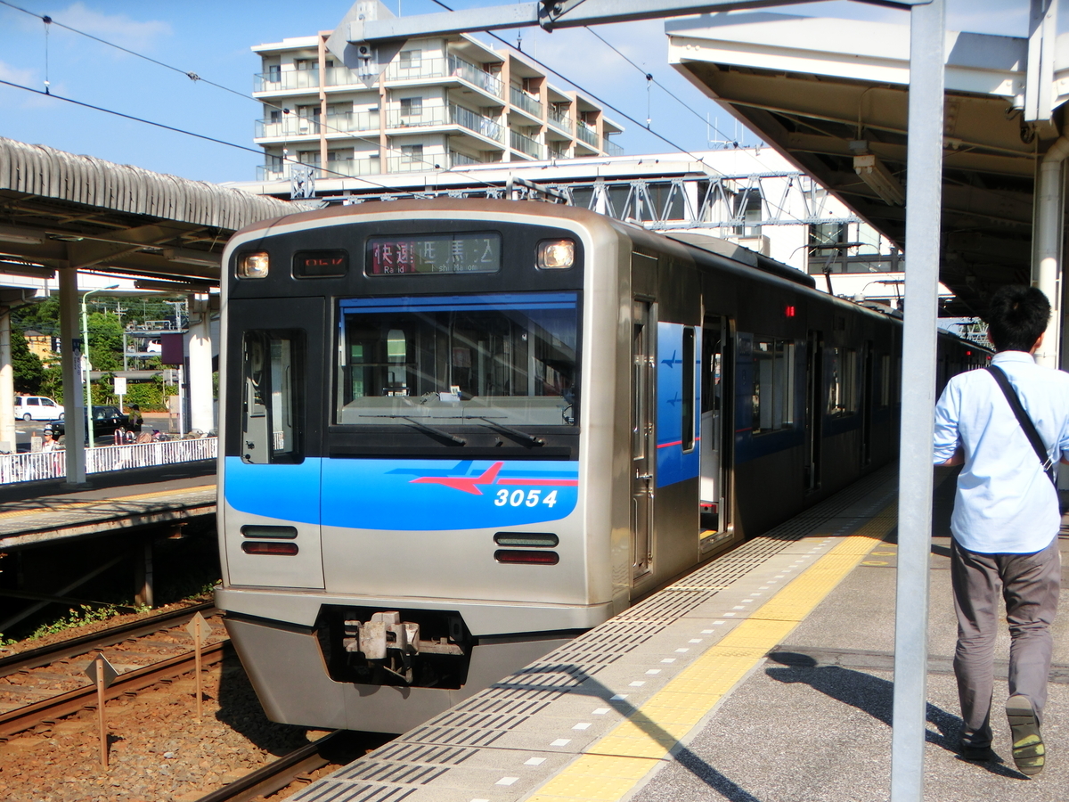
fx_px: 1451
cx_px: 534
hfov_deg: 40.4
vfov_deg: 30.9
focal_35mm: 47
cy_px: 401
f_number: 4.2
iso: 80
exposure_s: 1/640
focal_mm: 8.29
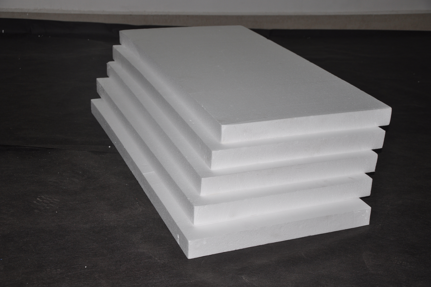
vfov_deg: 25.7
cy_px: 144
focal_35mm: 52
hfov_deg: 37.9
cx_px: 216
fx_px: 628
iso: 200
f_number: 5.6
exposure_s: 1/125
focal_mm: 35
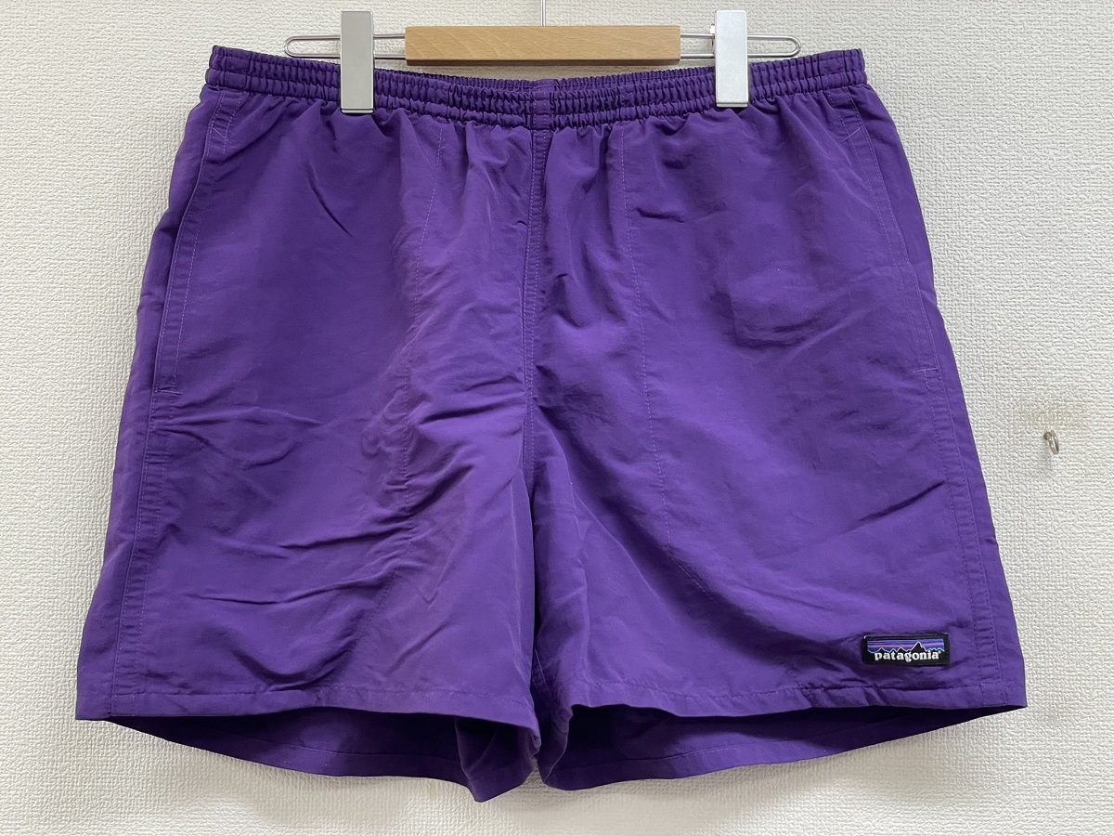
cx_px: 557
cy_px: 418
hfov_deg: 36.8
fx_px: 1673
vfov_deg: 28.0
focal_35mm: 52
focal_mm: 6
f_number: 2
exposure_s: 1/99
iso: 160
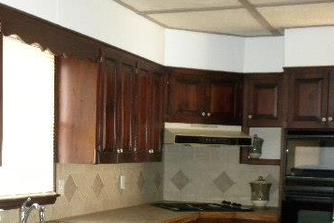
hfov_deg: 29.1
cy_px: 185
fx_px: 640
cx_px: 124
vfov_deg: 19.5
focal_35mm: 69
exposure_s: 1/30
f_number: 3.5
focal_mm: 6.6
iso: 400
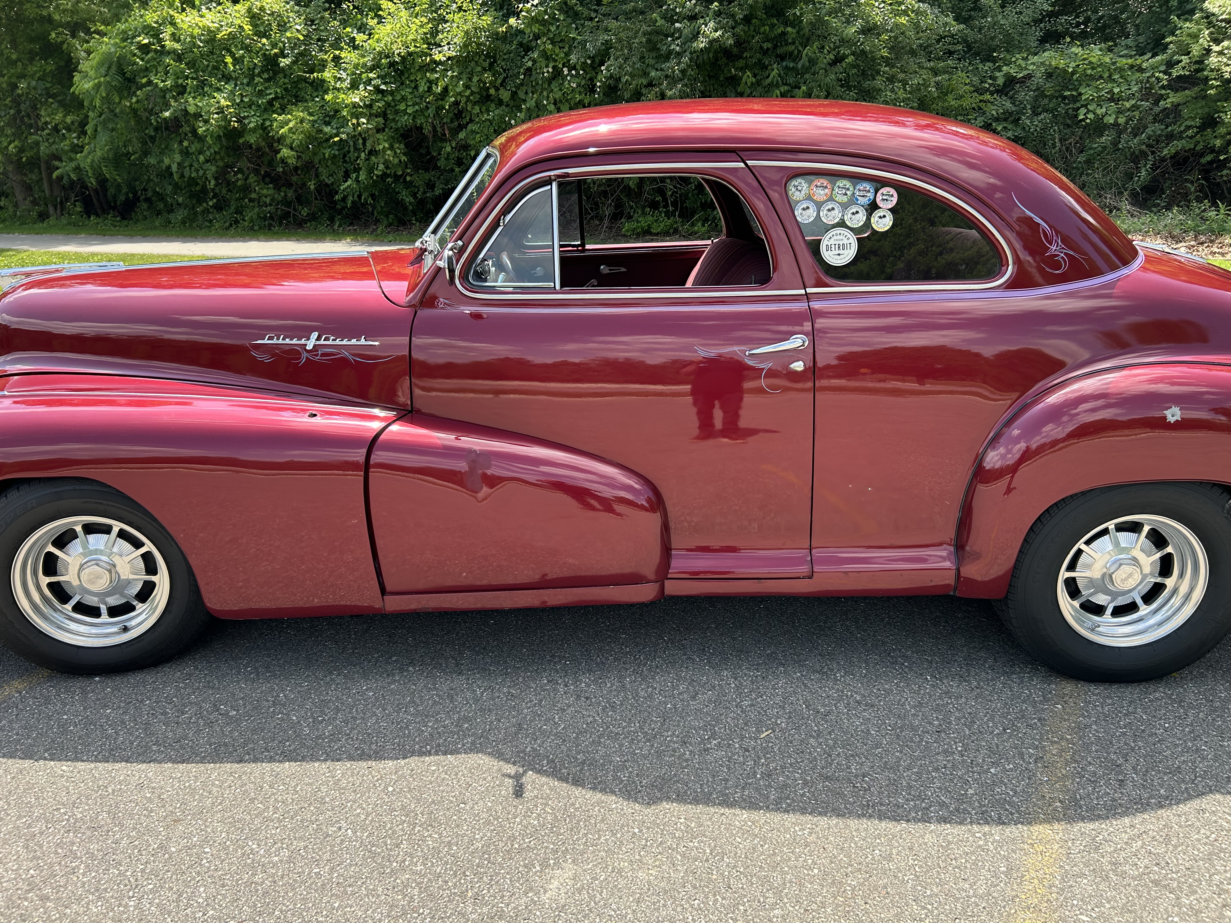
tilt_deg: -16.1
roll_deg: -0.6
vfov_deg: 53.1
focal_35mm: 26
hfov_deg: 67.3
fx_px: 925
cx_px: 616
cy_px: 462
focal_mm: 5.7
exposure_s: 1/1000
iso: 50
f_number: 1.5
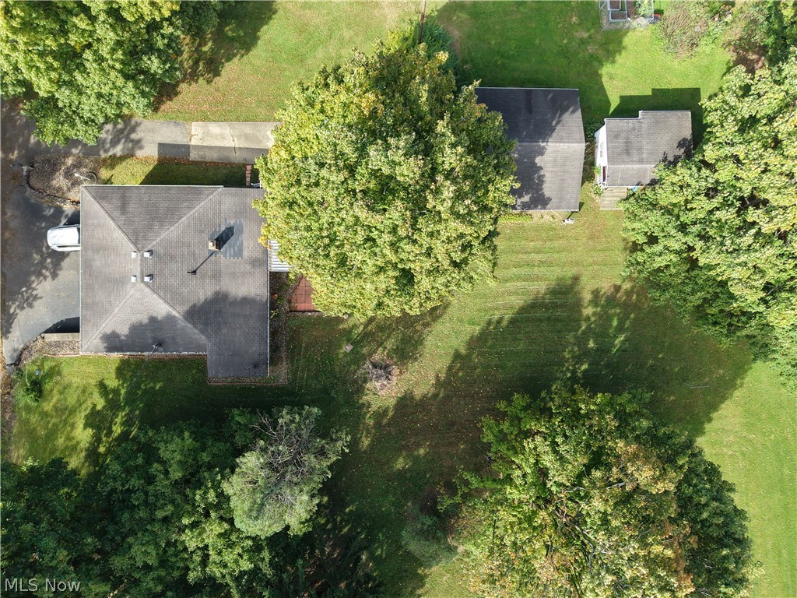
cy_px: 299
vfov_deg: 56.8
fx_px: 553
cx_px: 398
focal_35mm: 24
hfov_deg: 71.6
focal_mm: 8.67
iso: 100
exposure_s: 1/640
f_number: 1.8
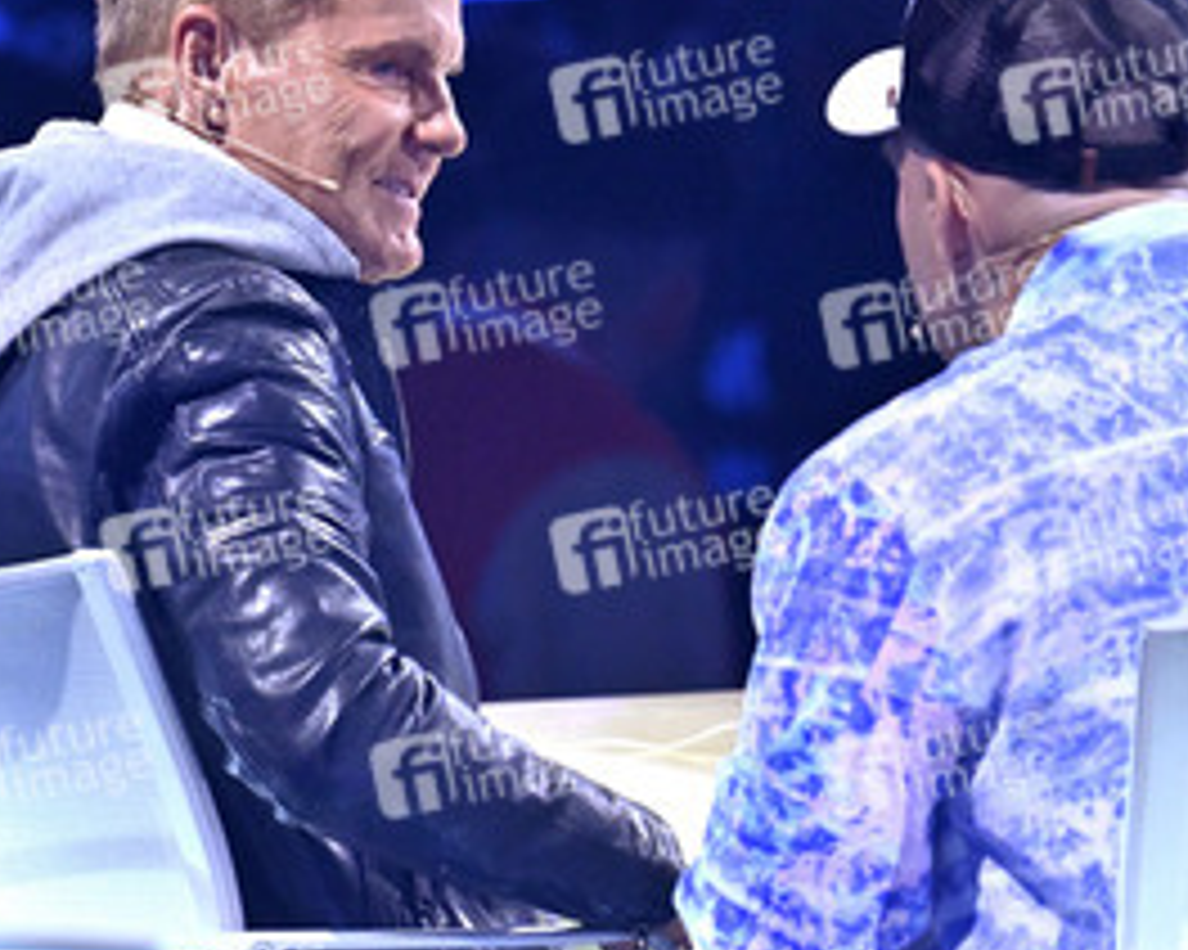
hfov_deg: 3.0
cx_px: 547
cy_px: 428
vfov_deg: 2.4
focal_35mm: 641
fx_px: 22529
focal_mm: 400
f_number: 4.5
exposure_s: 1/640
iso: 5000
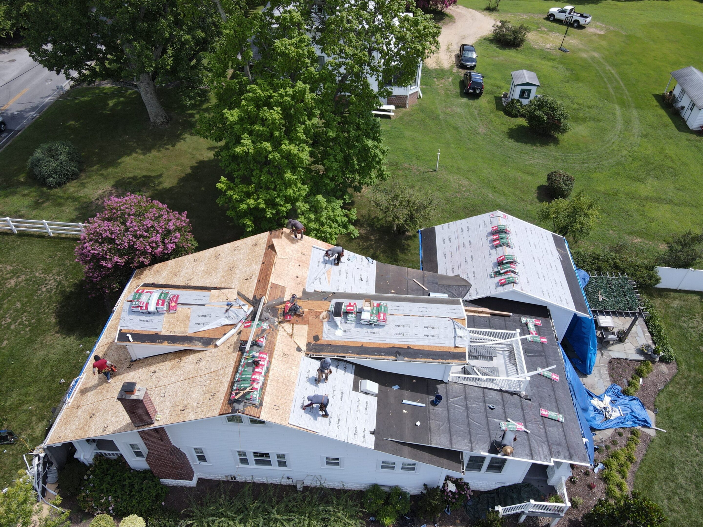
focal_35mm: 24
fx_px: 487
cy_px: 264
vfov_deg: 56.8
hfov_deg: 71.6
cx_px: 352
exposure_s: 1/400
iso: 100
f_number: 2.8
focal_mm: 4.5
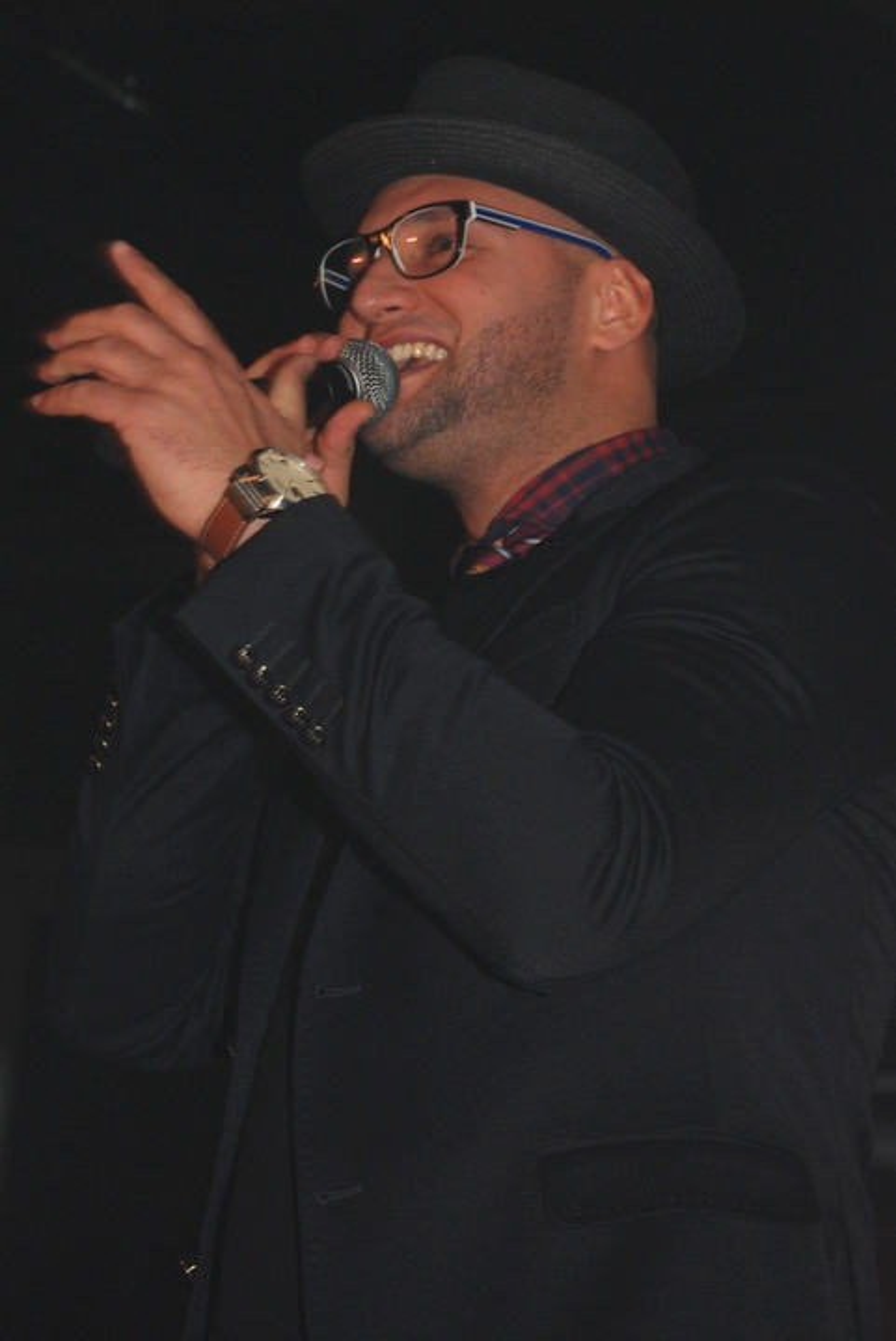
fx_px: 3243
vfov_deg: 23.4
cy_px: 670
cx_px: 448
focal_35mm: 87
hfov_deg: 15.7
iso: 320
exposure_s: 1/60
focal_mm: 58
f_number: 5.3
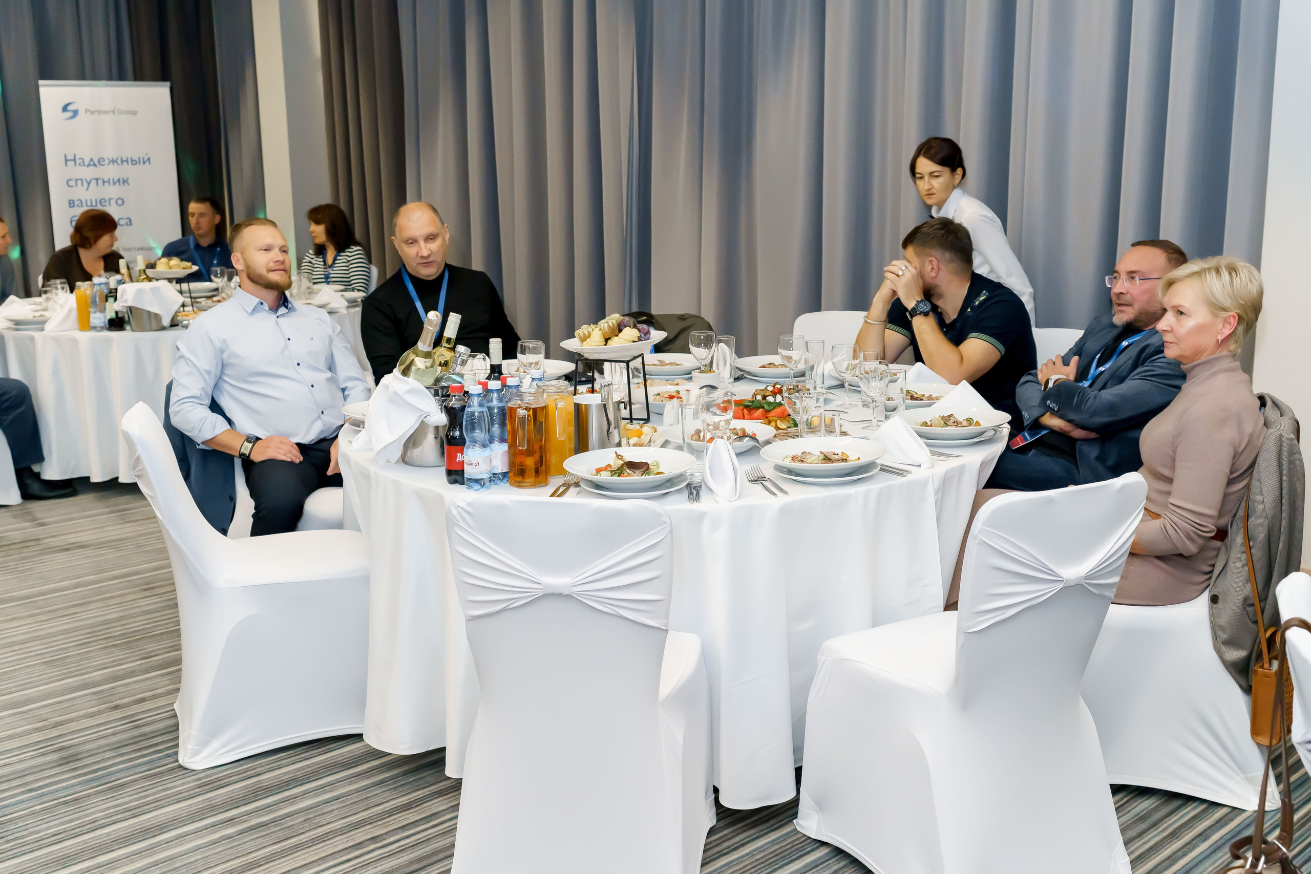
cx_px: 656
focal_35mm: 35
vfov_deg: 37.9
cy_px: 437
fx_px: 1275
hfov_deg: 54.4
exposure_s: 1/125
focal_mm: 35
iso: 3200
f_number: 4.5
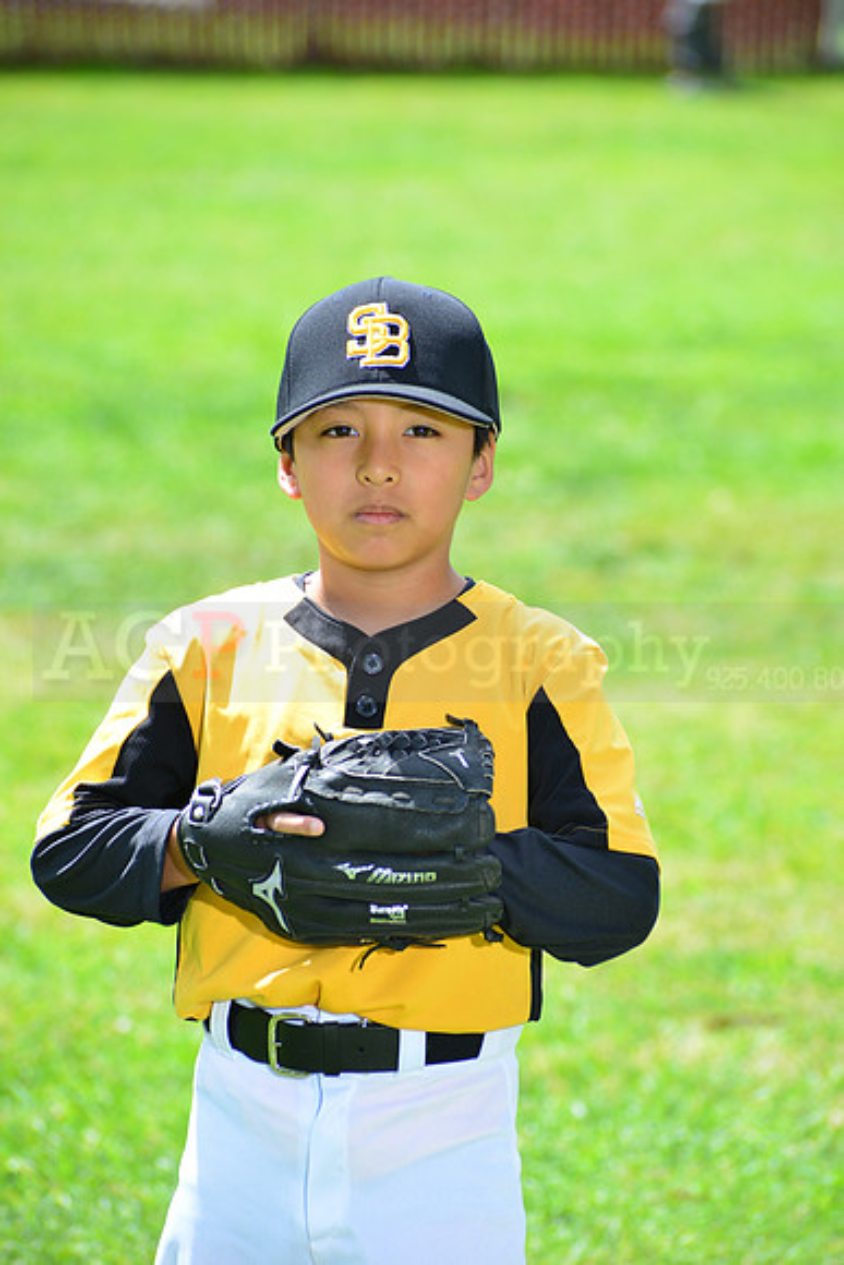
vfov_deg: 10.3
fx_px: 7029
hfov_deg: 6.9
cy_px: 632
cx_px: 422
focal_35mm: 200
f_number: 8
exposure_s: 1/200
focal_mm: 200
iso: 200
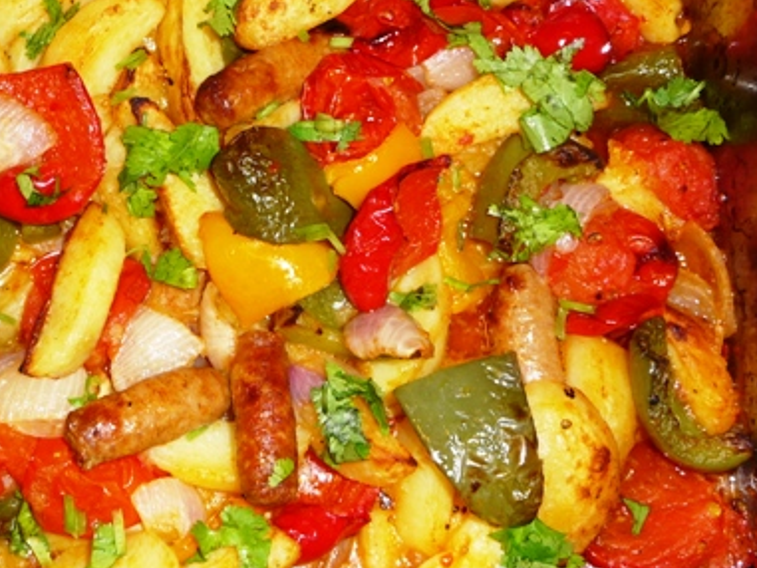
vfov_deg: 30.9
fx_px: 1028
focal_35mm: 47
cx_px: 171
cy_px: 300
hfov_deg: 39.1
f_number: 3.3
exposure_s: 1/30
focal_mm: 4.7
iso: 100
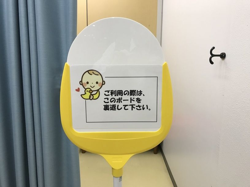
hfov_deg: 63.5
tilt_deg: -10.0
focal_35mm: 28
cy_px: 94
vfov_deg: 49.7
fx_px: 202
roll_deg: -0.7
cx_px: 125
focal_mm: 3.99
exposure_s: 1/30
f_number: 1.8
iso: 32
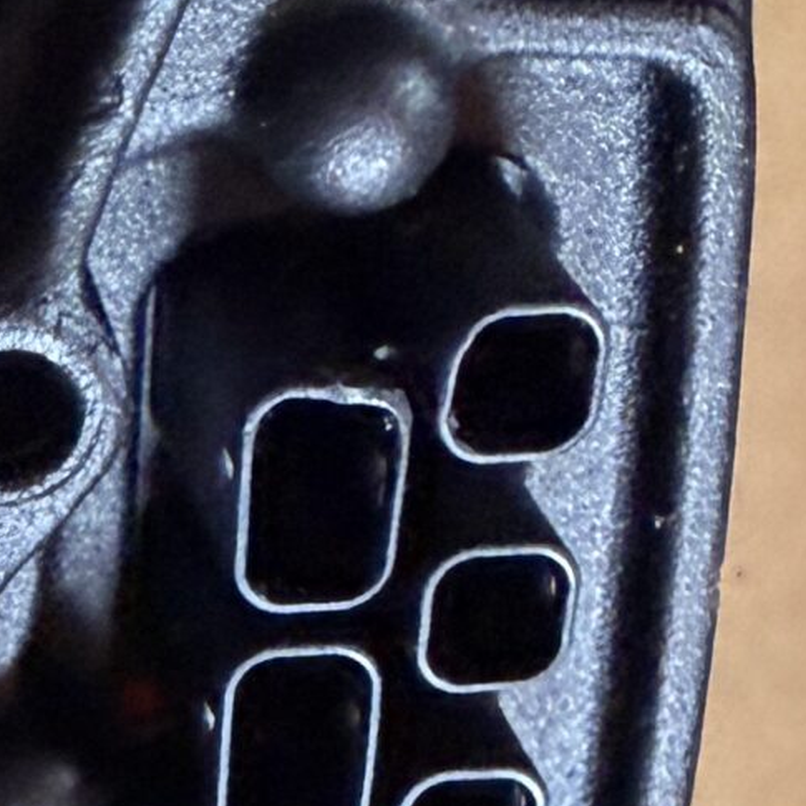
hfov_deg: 13.9
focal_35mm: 121
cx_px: -194
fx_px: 3187
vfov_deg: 14.1
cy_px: 909
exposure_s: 1/60
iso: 500
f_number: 2.2
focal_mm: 2.22
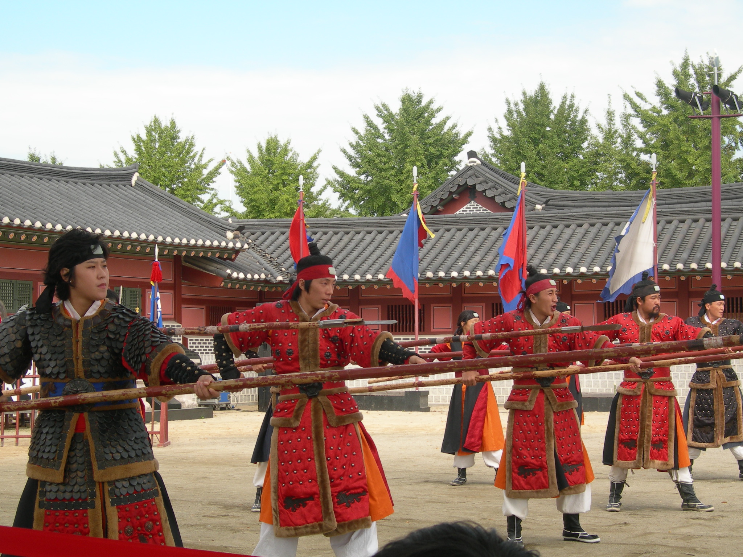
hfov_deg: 27.0
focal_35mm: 72
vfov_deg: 20.4
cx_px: 372
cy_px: 278
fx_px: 1545
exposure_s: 1/118
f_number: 6.3
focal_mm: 14.9
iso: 50
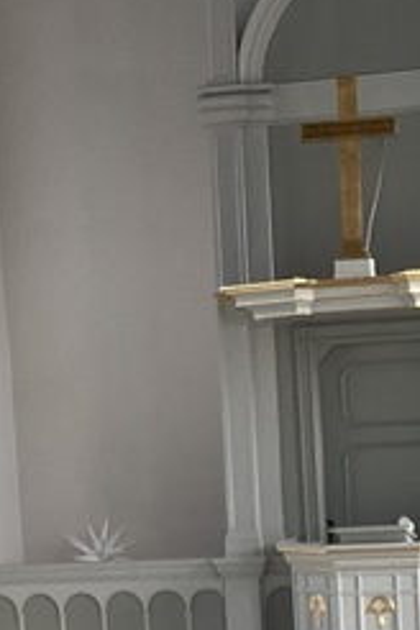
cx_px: 279
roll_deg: +2.3
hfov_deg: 13.0
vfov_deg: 18.6
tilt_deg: -10.1
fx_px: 1837
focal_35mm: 105
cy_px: 709
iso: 64
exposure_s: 1/50
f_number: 2.4
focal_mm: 3.3
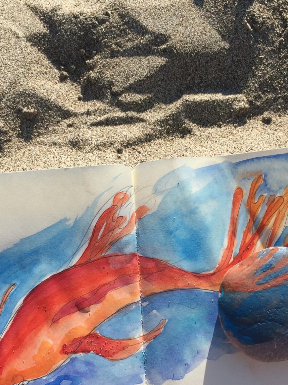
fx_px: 710
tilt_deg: -65.7
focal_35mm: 64
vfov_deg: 30.1
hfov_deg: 22.9
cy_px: 255
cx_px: 167
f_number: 2.2
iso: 32
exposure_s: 1/2198
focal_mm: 4.15
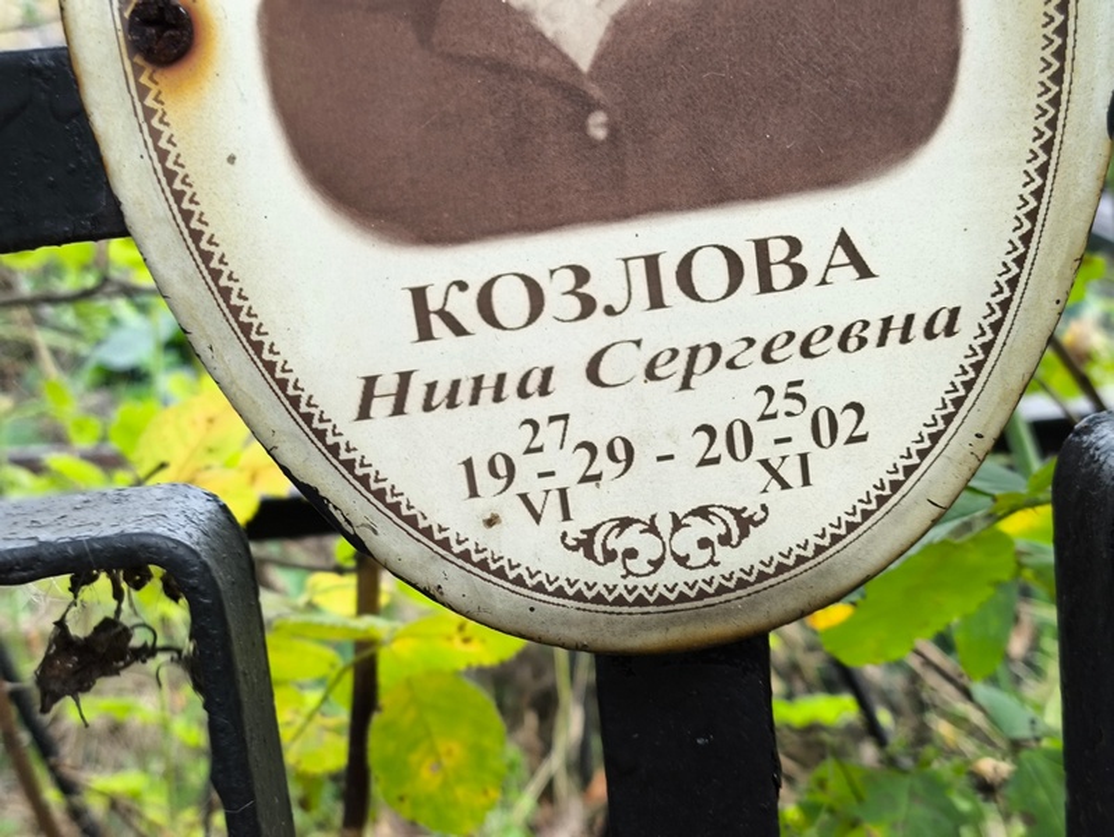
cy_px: 418
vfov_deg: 29.1
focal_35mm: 50
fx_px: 1610
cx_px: 557
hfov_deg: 38.2
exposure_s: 1/60
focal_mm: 4.71
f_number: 1.7
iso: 64
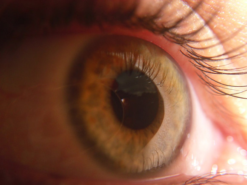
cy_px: 92
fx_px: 528
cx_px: 124
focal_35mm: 74
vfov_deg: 19.9
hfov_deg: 26.3
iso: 100
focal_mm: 13.1
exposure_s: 1/60
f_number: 4.6
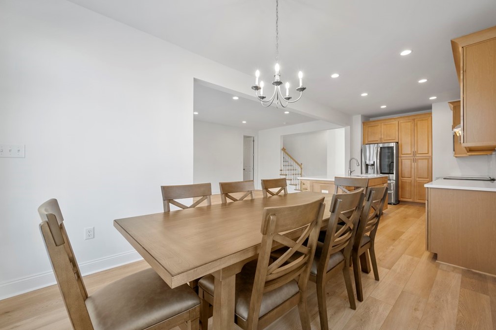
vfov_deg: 77.3
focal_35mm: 15
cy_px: 169
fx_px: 207
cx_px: 262
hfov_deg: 100.3
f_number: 8
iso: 400
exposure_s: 1/4
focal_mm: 14
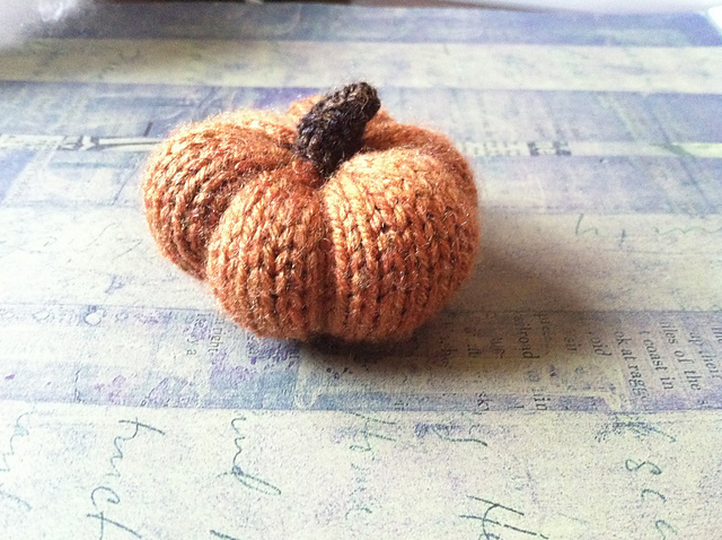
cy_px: 270
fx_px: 729
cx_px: 361
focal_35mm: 35
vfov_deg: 40.6
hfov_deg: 52.7
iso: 500
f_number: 2.8
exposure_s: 1/15
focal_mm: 3.85
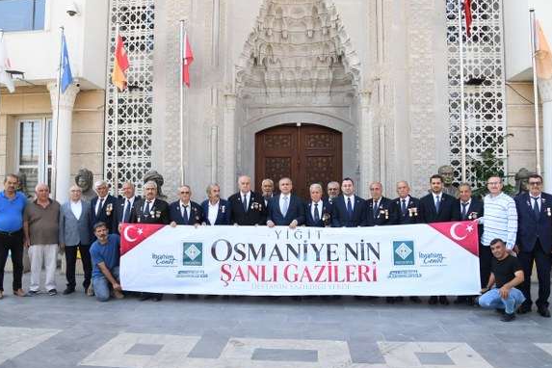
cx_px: 268
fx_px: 414
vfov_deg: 47.9
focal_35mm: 27
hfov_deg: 67.4
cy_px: 188
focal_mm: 24
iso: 1000
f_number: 5.6
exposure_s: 1/1000
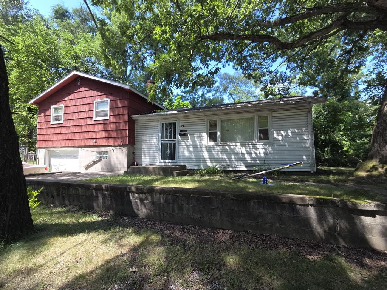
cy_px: 145
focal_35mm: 13
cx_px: 194
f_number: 2.2
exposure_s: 1/310
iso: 50
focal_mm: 2.2
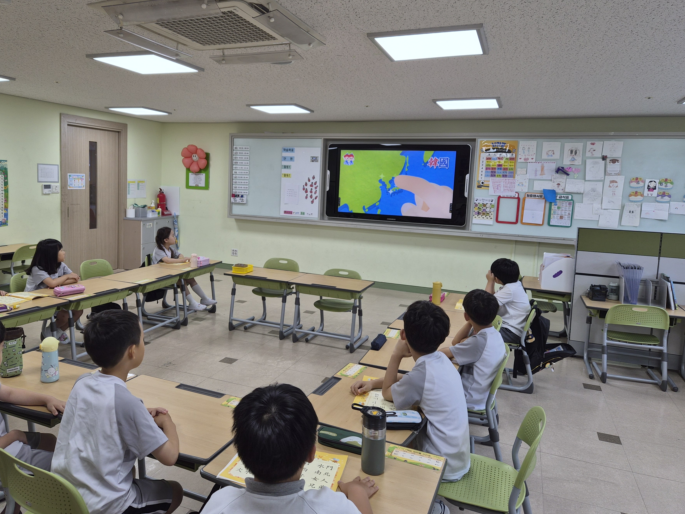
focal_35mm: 26
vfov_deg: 53.0
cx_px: 299
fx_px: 515
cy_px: 231
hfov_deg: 67.0
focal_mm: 5.4
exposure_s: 1/120
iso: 32
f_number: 1.8
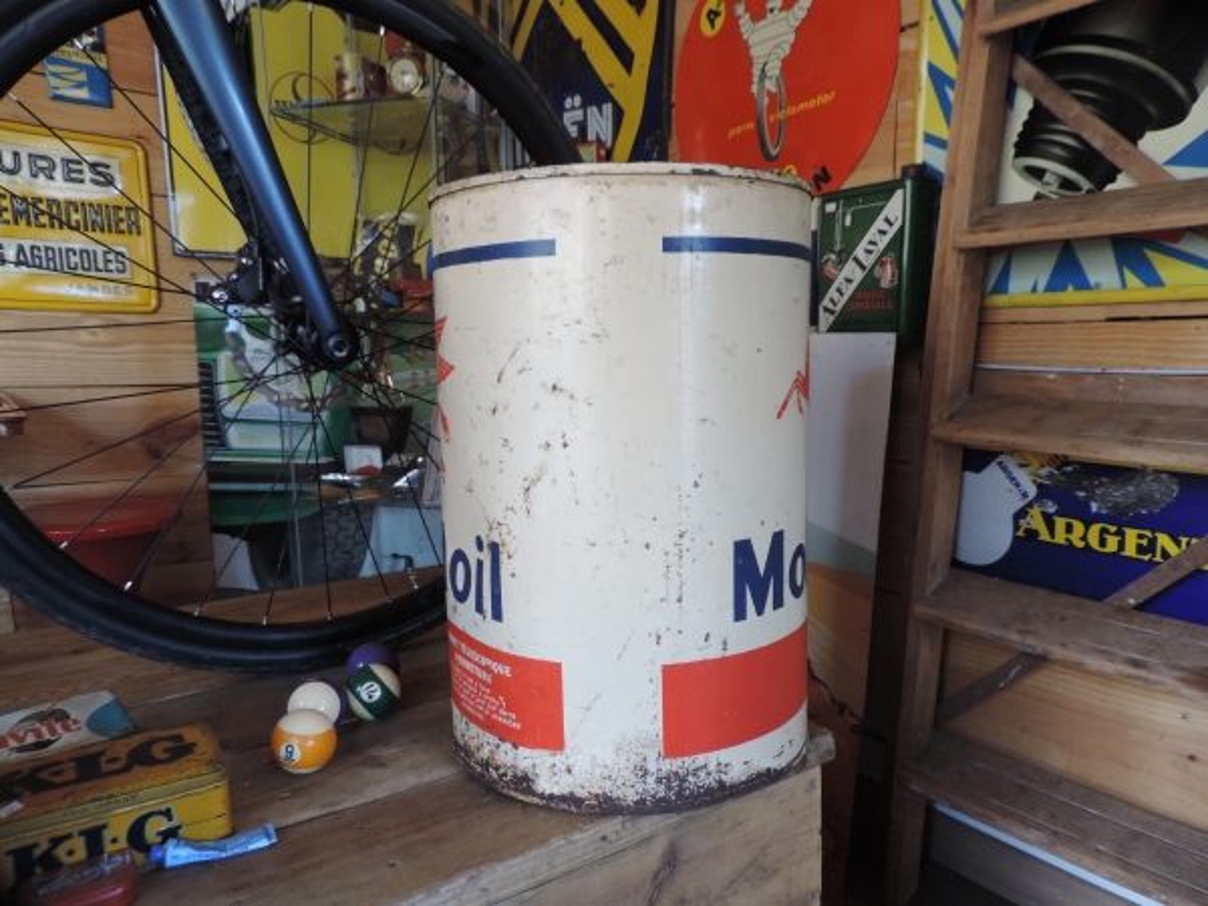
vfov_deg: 56.8
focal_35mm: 24
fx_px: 838
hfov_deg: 71.6
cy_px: 453
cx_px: 604
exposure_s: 1/30
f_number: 3
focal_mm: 4.3
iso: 400
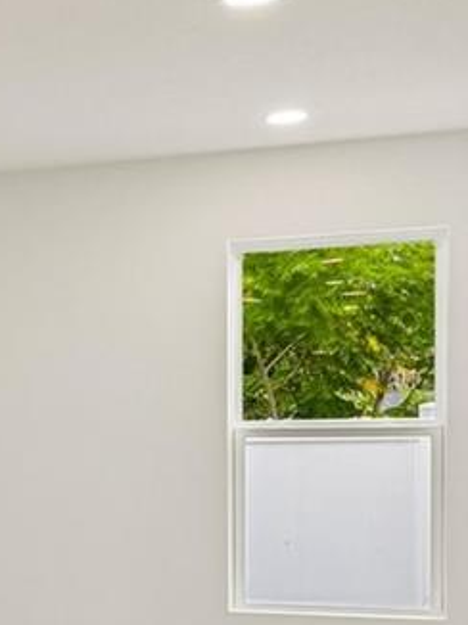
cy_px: 460
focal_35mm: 85
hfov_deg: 13.7
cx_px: -575
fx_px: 1534
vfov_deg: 22.8
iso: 400
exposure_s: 1/40
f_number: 8
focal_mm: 18
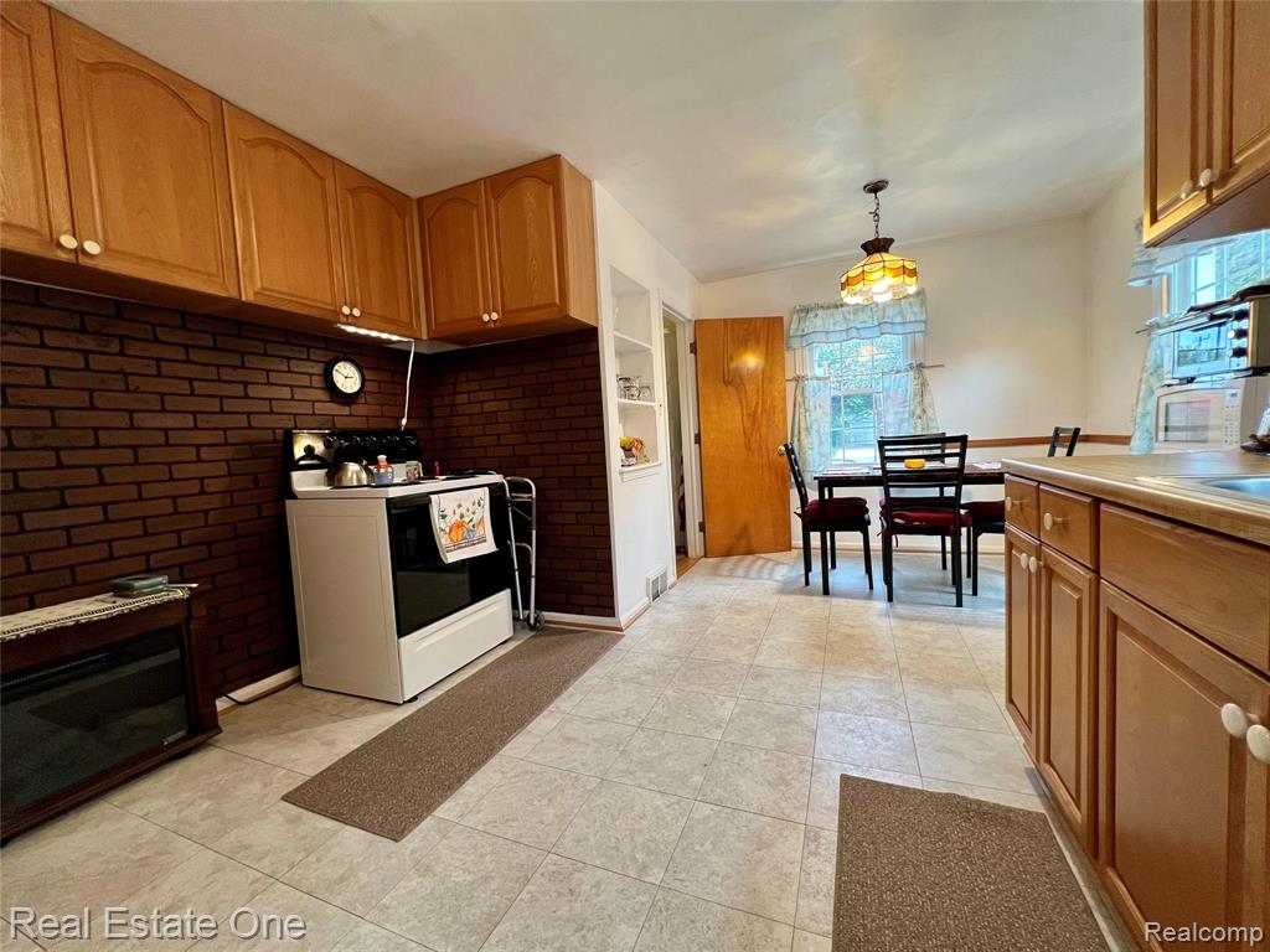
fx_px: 477
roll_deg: +3.5
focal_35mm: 13
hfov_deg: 106.2
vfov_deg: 89.9
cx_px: 635
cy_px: 476
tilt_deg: -4.1
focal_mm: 1.57
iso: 200
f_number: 1.8
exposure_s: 1/120
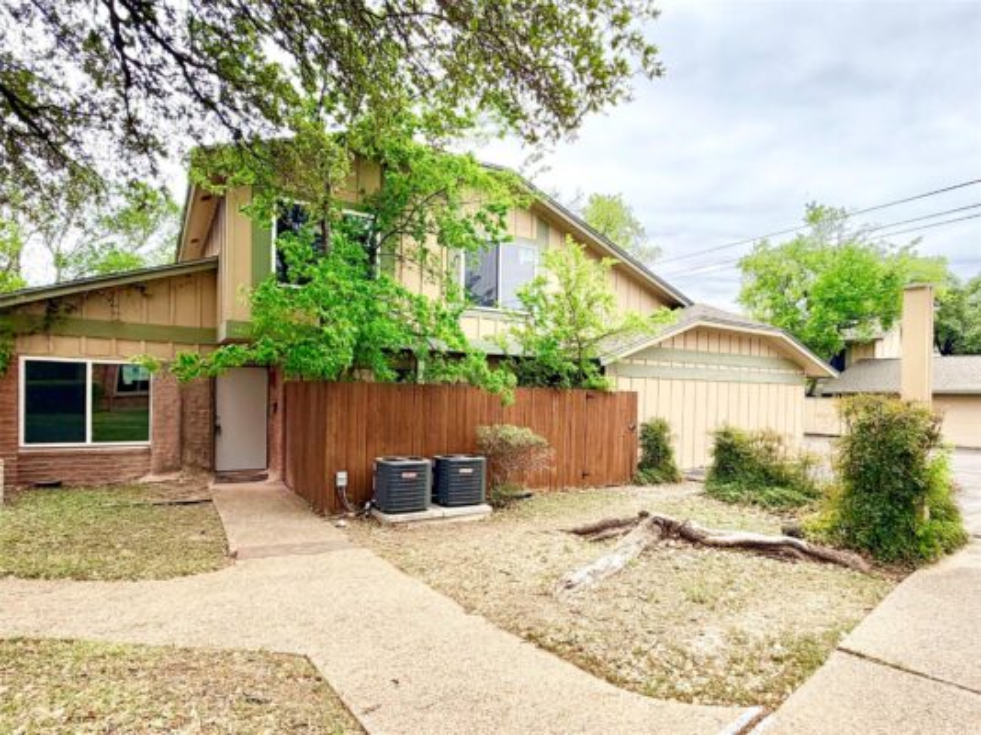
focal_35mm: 14
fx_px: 397
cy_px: 368
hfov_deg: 102.1
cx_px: 490
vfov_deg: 85.6
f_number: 2.2
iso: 20
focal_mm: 2.22
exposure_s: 1/888
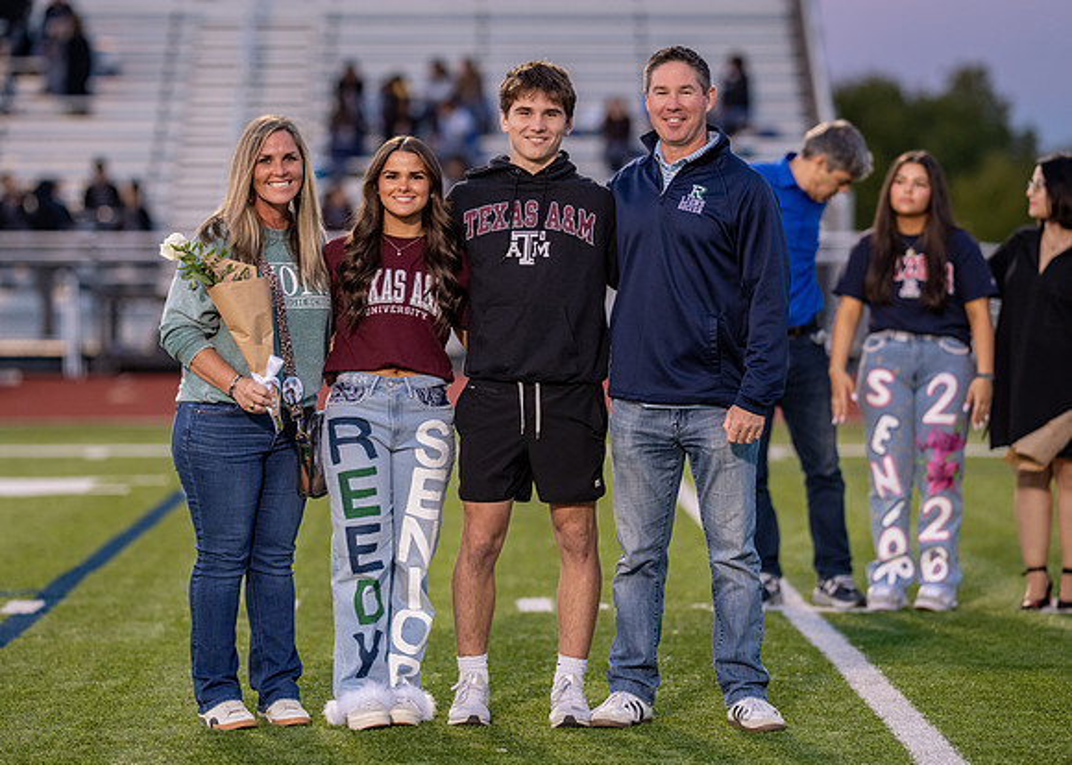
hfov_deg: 10.8
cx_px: 529
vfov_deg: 7.7
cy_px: 344
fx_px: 5655
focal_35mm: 186
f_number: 2.2
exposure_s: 1/640
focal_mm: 135
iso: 500
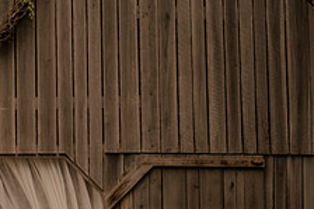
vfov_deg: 6.2
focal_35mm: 220
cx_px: 0
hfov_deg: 9.3
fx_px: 1917
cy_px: 255
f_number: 1.4
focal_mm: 85
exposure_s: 1/4000
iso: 250
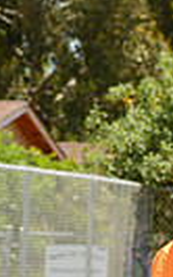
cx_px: 494
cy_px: 368
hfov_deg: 3.1
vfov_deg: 5.0
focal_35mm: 422
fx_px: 3187
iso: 250
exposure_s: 1/250
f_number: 11
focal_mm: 95
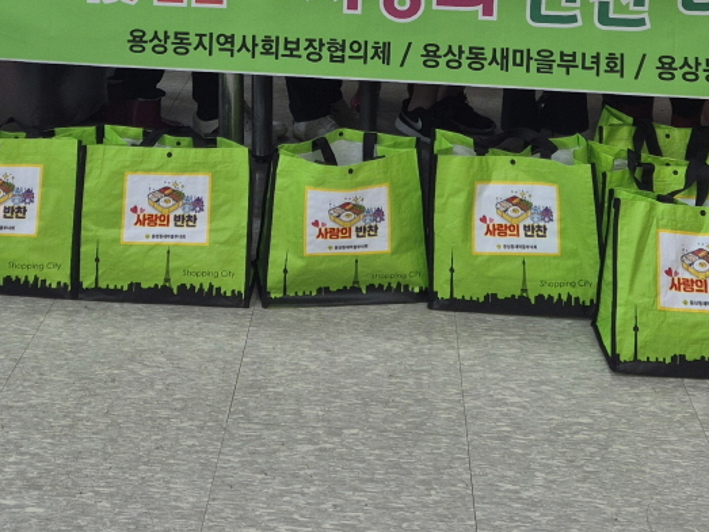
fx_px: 1351
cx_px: 325
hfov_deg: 29.4
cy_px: -206
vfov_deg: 20.0
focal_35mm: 66
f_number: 1.8
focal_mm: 5.4
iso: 40
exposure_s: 1/120
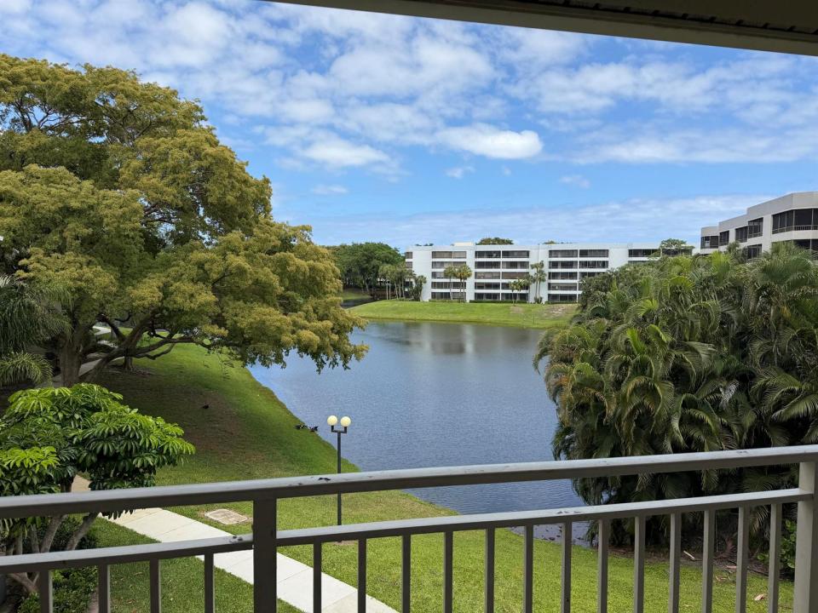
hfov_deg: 71.6
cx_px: 409
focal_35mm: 24
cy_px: 306
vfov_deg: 56.8
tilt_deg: -3.1
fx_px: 567
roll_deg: -0.4
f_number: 1.78
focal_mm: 6.76
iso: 80
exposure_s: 1/4167
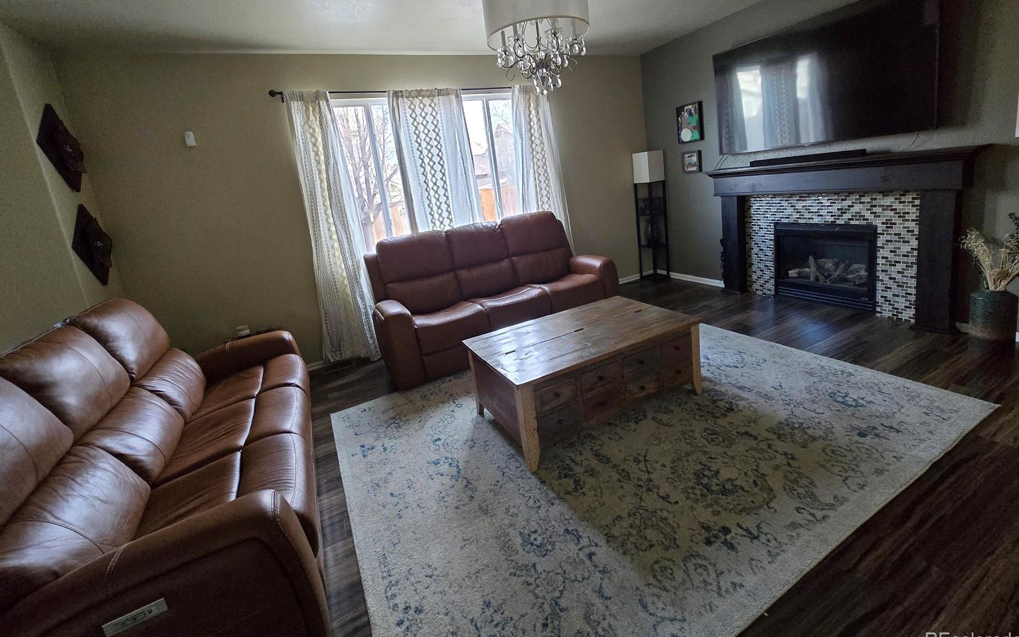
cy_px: 265
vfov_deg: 78.0
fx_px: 389
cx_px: 512
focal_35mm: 14
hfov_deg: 105.3
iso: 800
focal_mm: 2.2
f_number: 2.2
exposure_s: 1/60
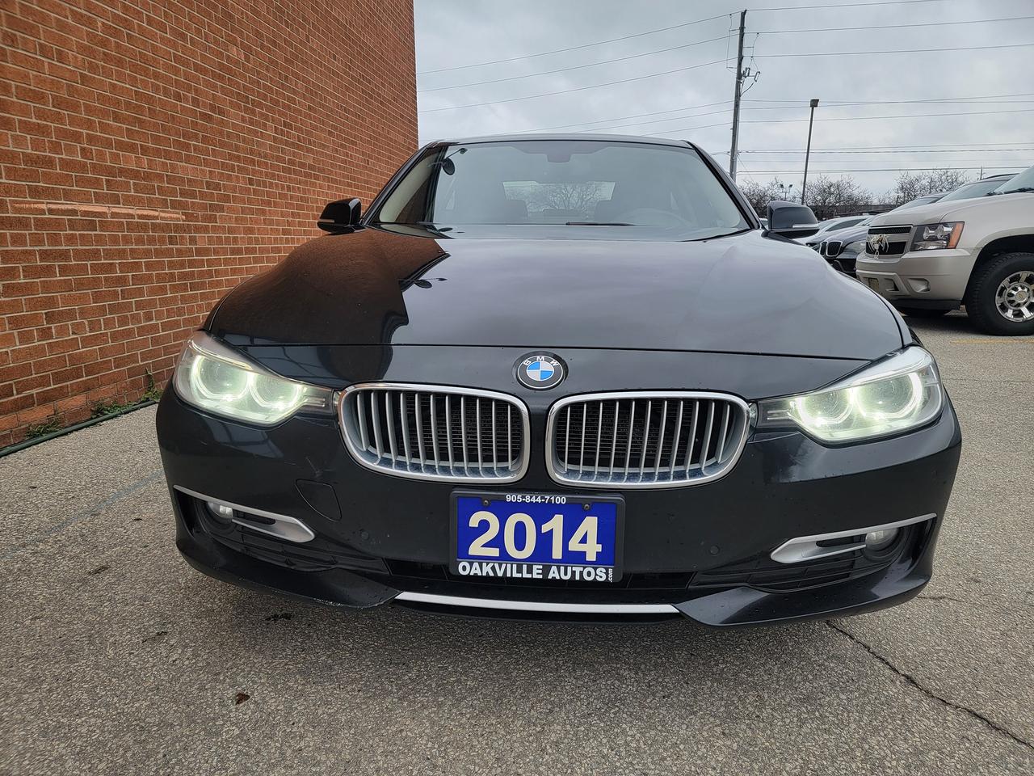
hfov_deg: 71.6
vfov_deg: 56.8
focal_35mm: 24
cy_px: 388
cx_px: 517
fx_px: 717
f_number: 1.8
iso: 16
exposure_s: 1/131
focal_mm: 6.7
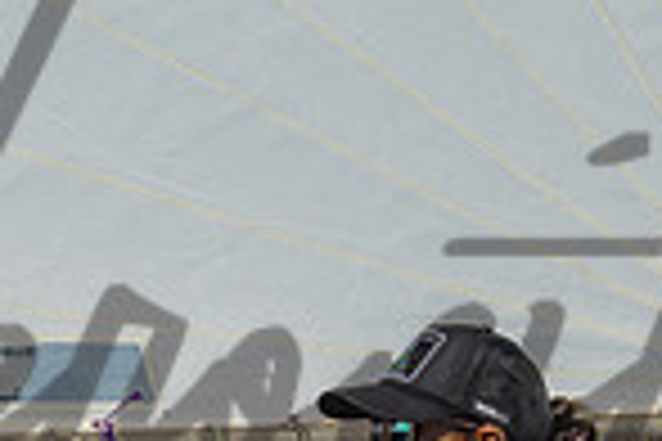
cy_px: 320
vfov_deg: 1.7
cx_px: 338
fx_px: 14489
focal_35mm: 788
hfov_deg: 2.6
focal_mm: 135
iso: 250
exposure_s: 1/500
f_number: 10
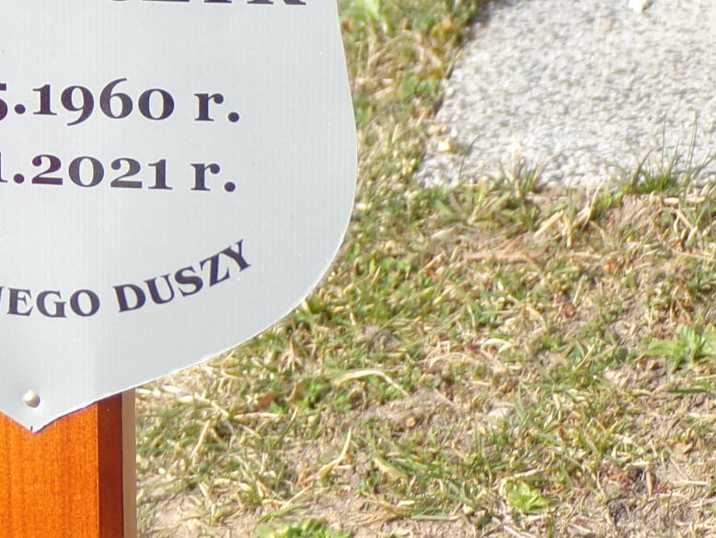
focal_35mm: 300
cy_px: 240
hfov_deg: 6.6
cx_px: 75
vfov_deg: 5.0
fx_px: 6207
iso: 80
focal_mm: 20.4
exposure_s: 1/300
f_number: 4.6
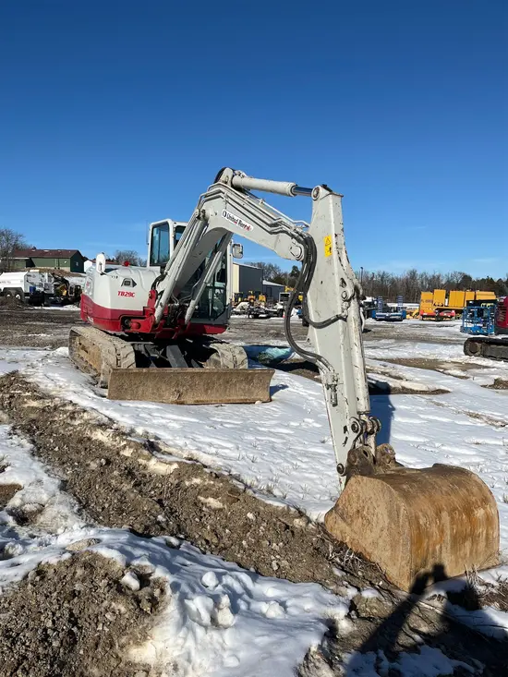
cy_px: 338
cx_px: 254
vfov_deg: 67.3
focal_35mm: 26
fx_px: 509
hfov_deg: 53.1
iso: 50
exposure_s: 1/8403
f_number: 1.6
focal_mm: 5.1
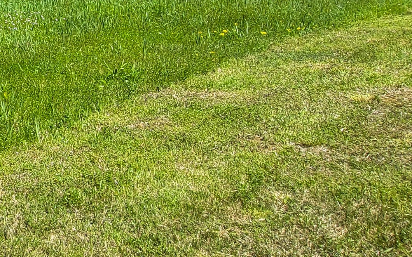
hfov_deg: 28.7
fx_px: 584
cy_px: -135
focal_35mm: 52
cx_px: -170
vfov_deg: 20.9
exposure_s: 1/1100
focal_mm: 2.2
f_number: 2.2
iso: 50
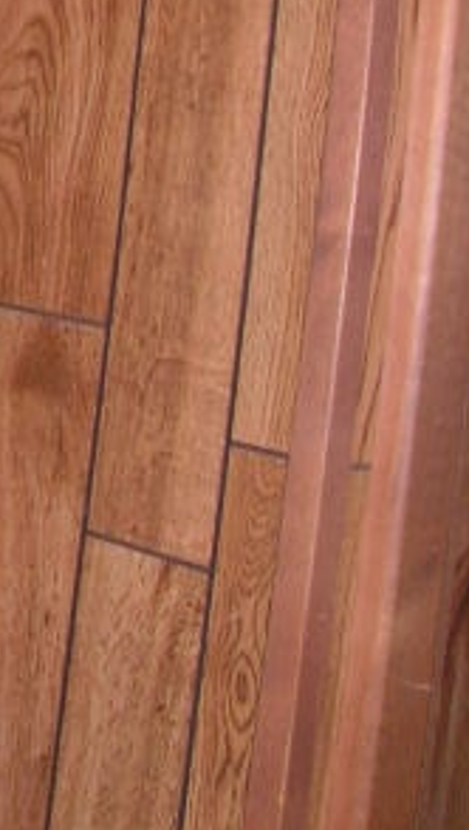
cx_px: -184
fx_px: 1984
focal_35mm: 90
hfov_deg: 12.9
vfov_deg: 22.6
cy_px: -23
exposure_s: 1/40
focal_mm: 5.8
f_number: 5.6
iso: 100
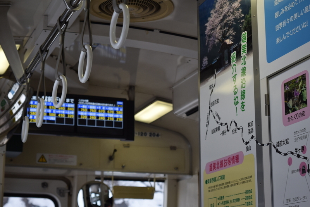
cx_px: 155
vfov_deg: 16.6
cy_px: 104
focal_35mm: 82
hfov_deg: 24.6
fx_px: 711
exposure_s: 1/40
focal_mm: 55
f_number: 5.6
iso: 100
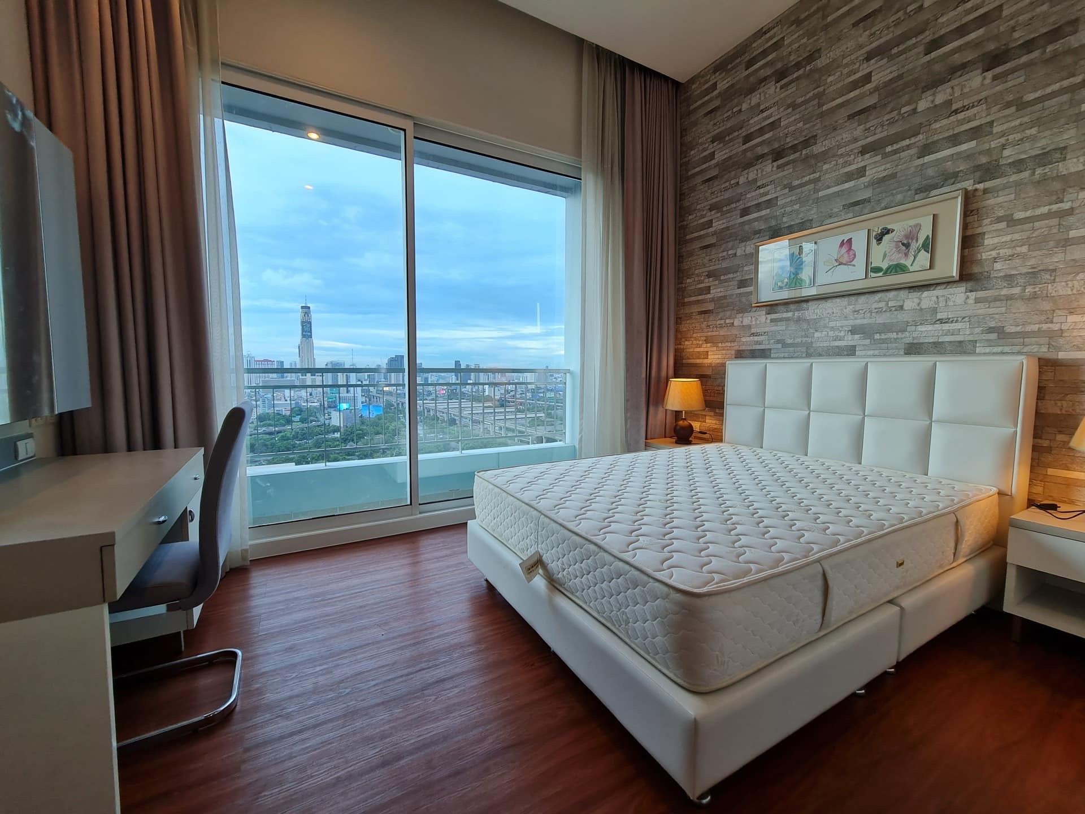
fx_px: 407
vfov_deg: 89.9
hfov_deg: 106.2
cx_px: 542
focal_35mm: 13
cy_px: 407
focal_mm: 2.2
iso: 64
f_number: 2.2
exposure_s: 1/106
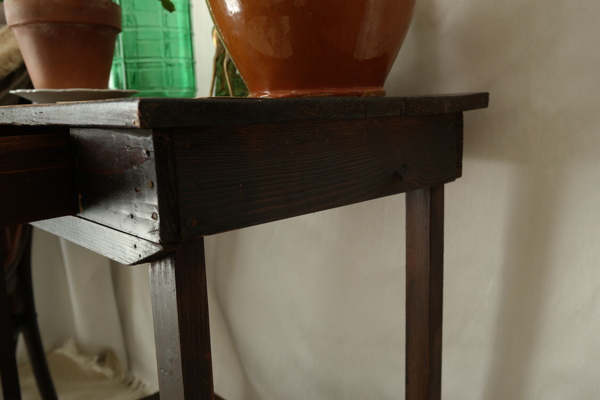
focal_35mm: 33
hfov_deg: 57.2
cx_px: 300
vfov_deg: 40.0
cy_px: 200
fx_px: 550
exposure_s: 1/30
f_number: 5.6
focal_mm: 22
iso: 400
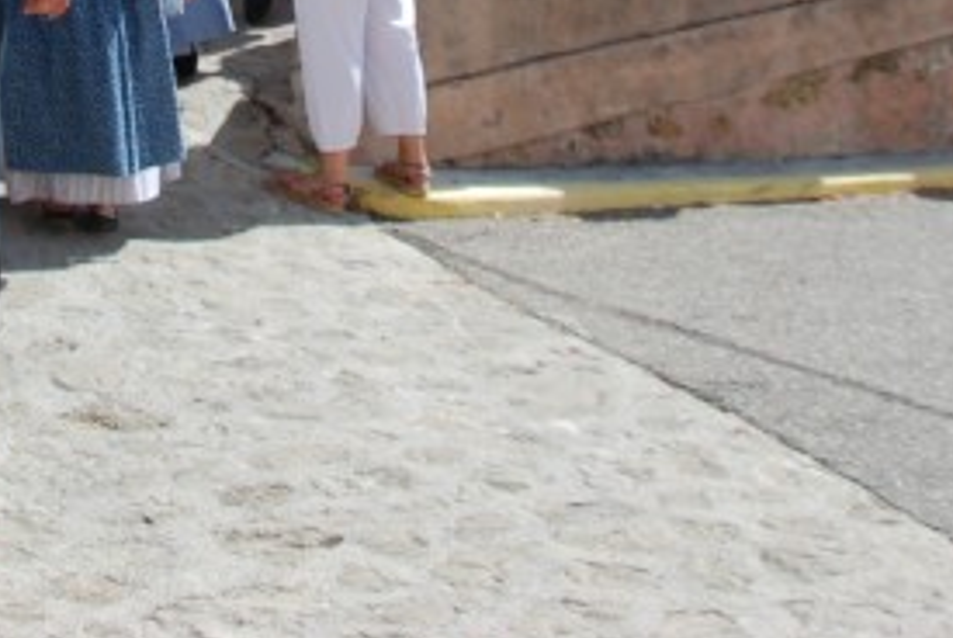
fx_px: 2332
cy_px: -388
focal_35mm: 88
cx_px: 232
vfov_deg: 14.3
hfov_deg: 22.9
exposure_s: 1/200
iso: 100
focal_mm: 18
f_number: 7.1
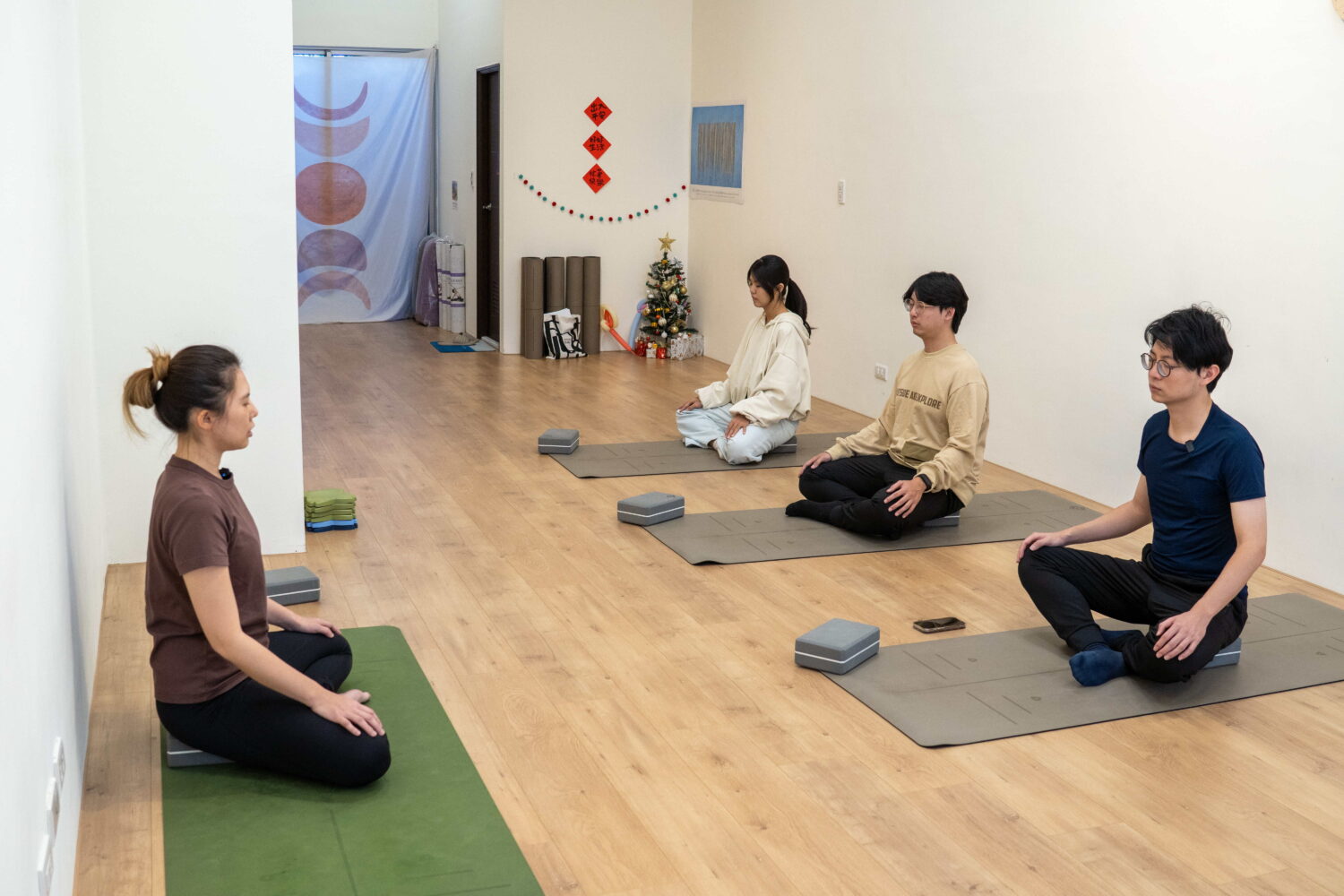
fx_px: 1344
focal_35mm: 36
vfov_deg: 36.9
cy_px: 448
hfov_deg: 53.1
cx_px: 672
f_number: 4
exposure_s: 1/160
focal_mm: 24
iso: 640
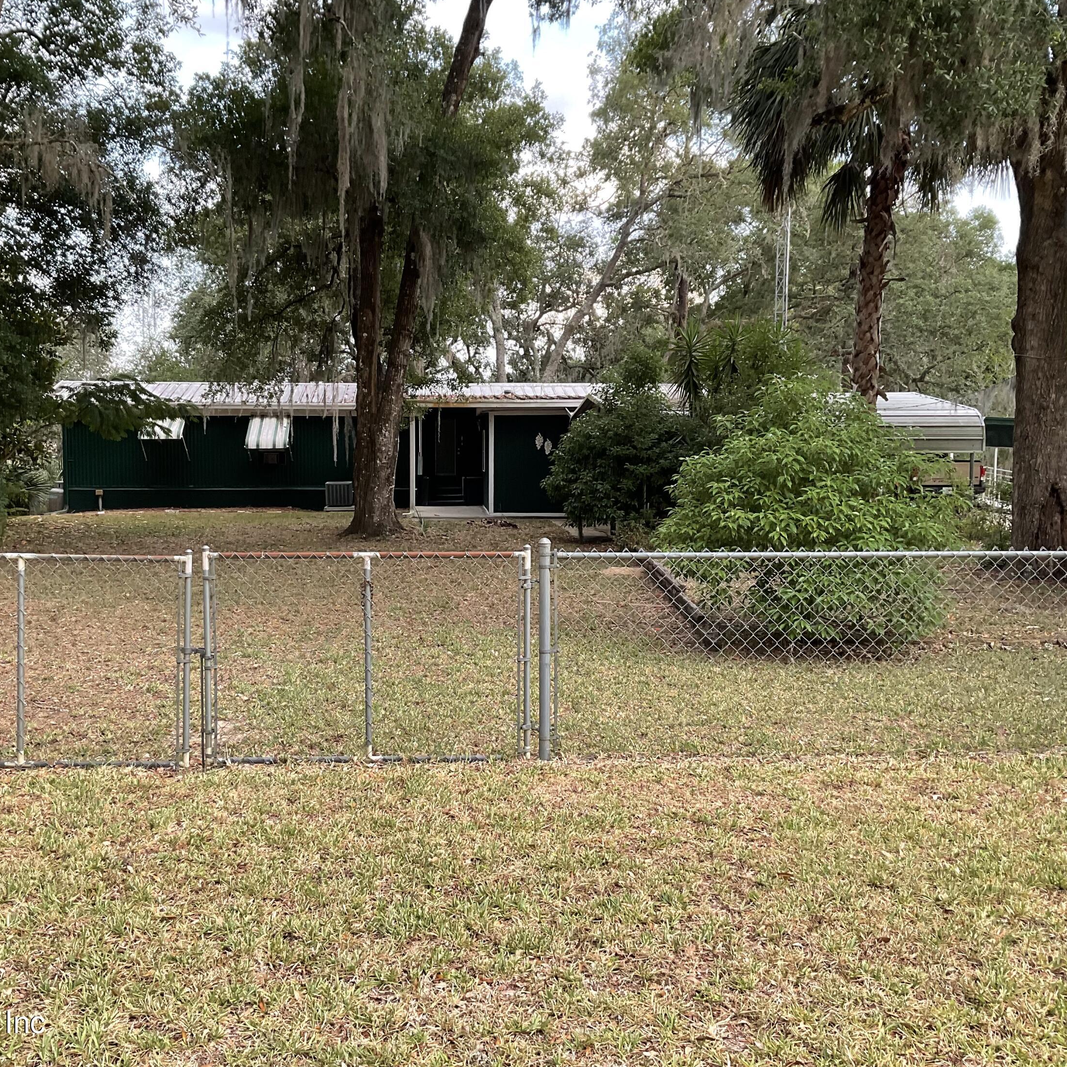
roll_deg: -0.4
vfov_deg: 47.2
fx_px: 1221
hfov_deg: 47.2
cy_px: 526
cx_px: 491
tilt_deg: -5.5
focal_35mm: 35
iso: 50
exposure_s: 1/122
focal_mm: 3
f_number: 1.8
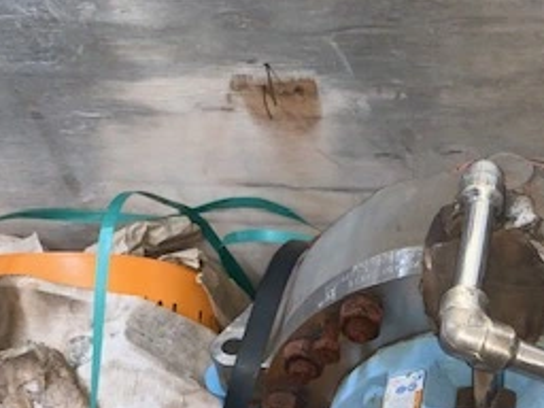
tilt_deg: -50.6
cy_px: 470
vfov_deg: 21.2
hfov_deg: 28.6
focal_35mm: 65
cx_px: 491
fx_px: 1021
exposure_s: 1/17
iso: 100
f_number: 1.8
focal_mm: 4.25
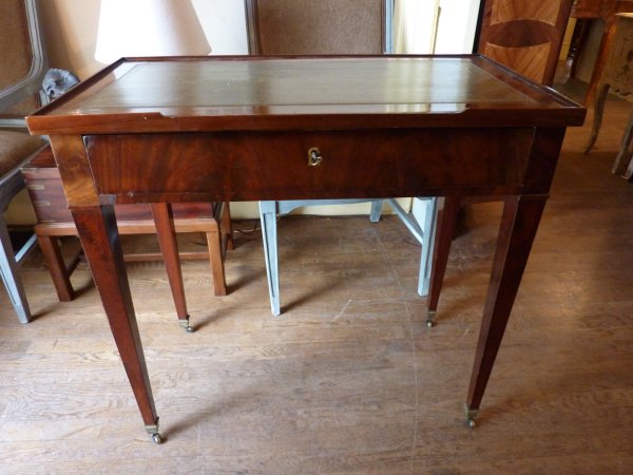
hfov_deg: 69.4
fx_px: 457
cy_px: 238
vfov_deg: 54.9
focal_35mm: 25
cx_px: 316
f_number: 3.3
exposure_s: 1/13
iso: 400
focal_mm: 4.1
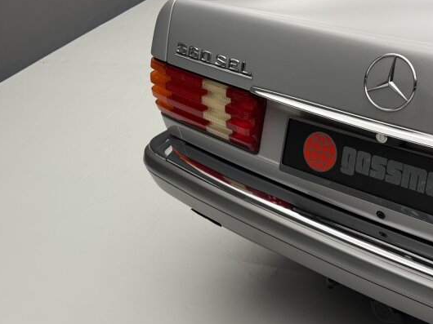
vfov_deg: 25.2
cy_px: 138
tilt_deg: -22.5
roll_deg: +1.5
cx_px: 244
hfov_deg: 33.2
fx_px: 725
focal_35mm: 58
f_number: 1.78
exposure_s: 1/99
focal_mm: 6.76
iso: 100
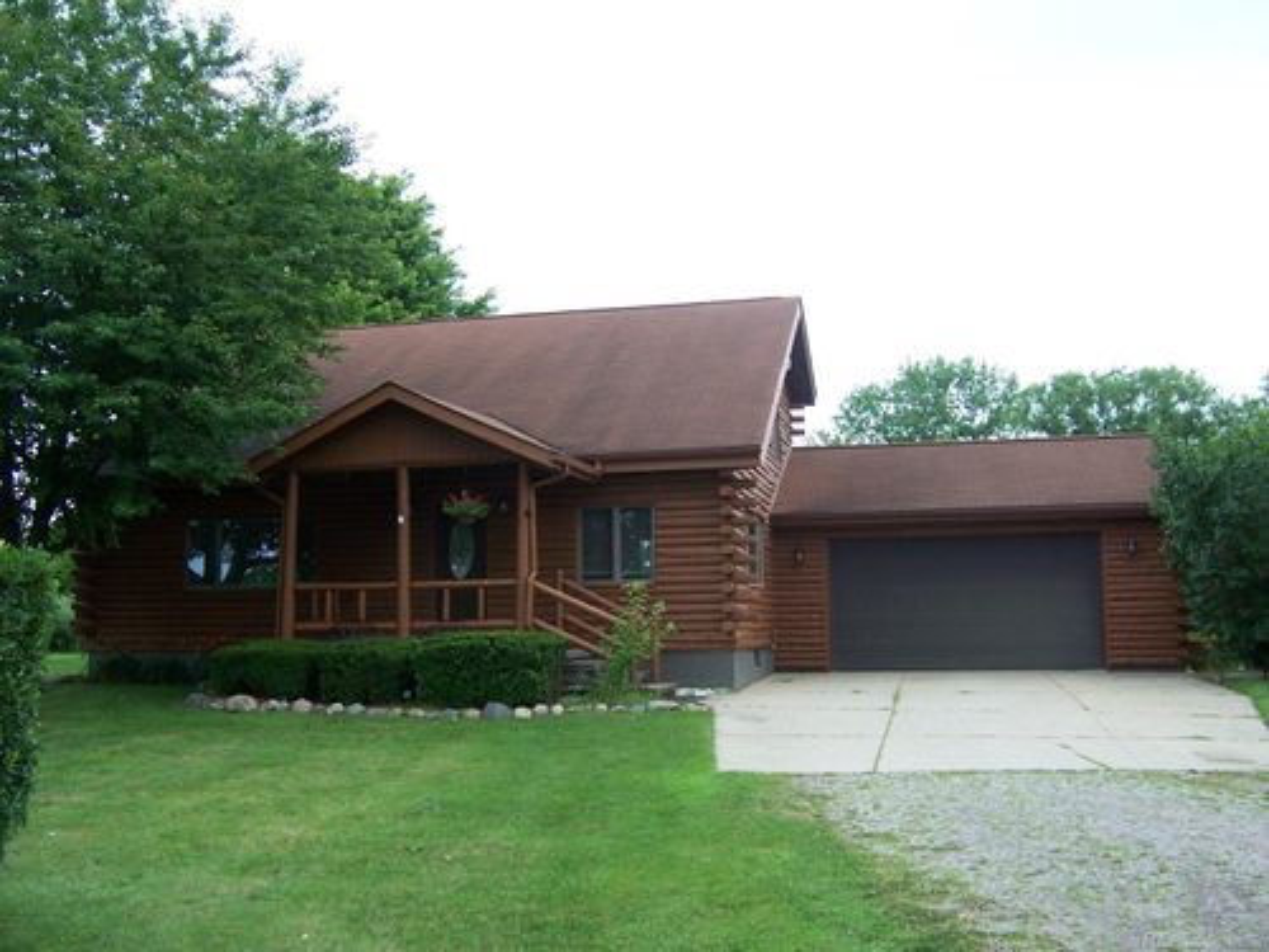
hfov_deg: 55.4
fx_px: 1210
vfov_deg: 42.9
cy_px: 476
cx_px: 634
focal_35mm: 33
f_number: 3.4
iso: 80
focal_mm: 5.5
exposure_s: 1/180
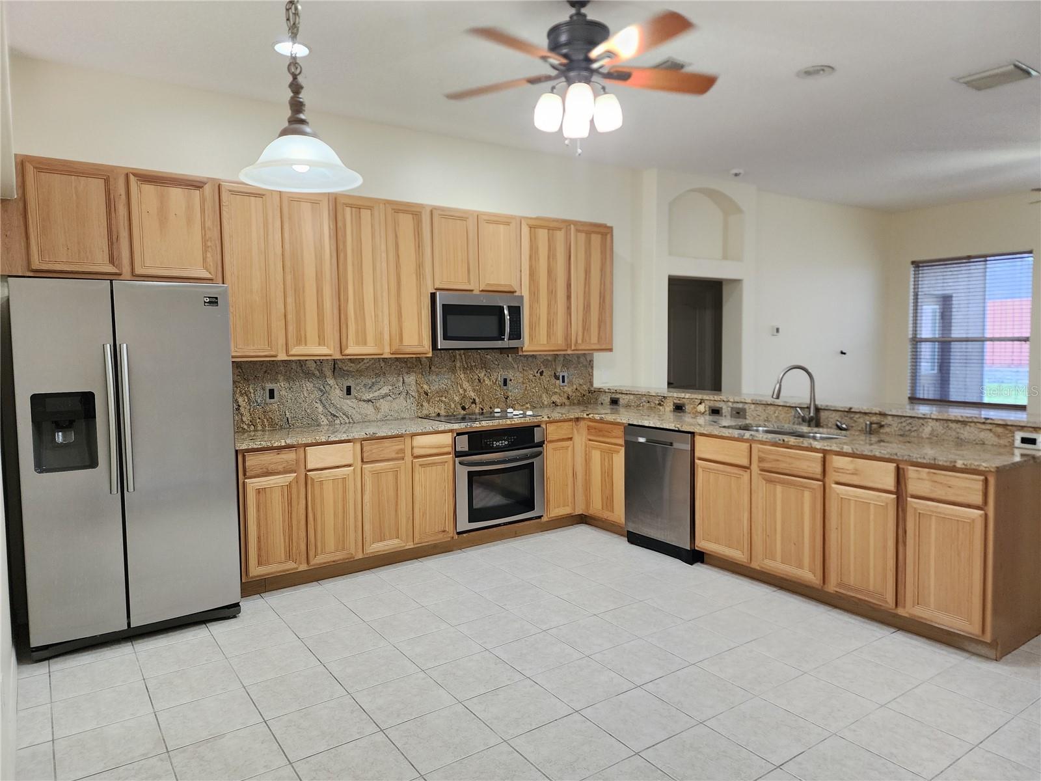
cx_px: 520
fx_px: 692
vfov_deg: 58.9
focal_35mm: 23
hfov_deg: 73.9
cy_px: 390
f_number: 1.8
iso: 320
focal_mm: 6.4
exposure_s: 1/120
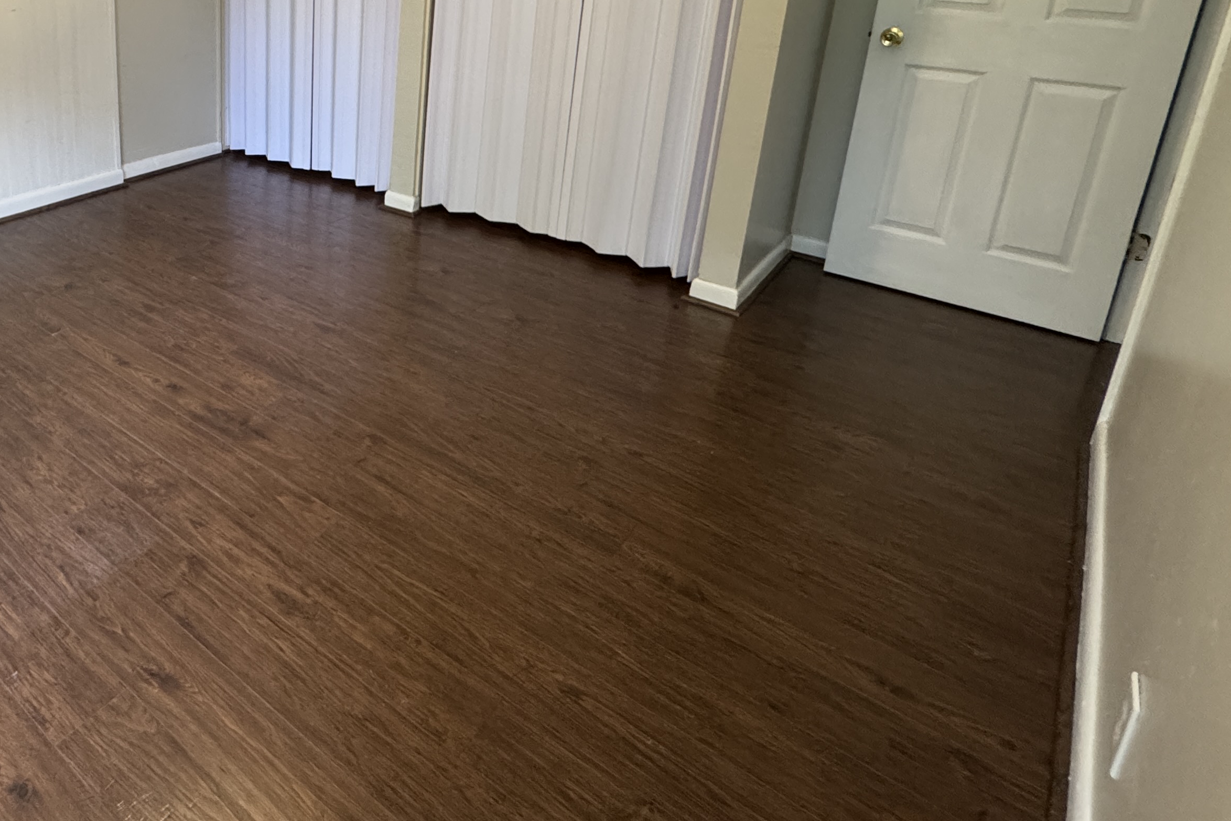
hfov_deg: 64.6
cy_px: 137
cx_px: 230
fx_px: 855
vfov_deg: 47.8
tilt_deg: -16.6
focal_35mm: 25
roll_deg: +0.1
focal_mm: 2.22
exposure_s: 1/120
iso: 320
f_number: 2.2
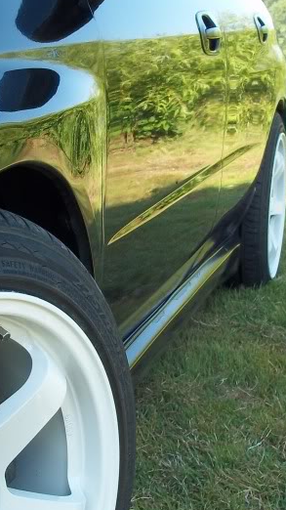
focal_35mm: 77
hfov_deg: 15.6
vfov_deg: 27.5
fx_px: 1040
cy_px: 289
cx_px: 89
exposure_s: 1/200
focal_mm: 6.5
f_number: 3.1
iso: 80
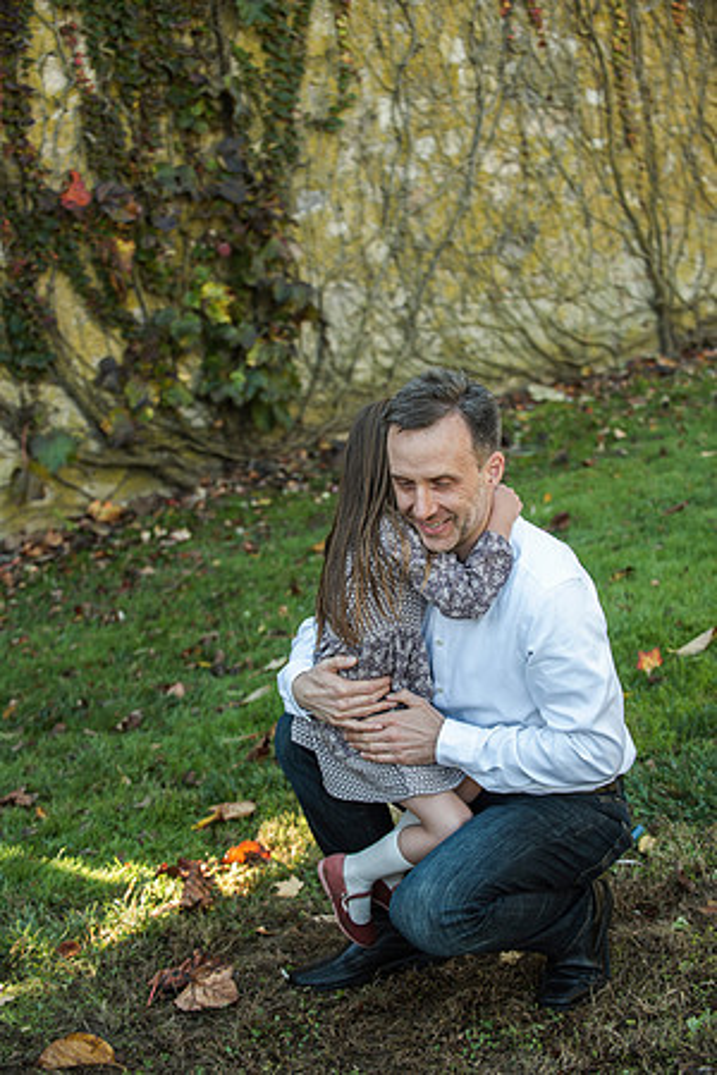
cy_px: 538
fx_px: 2091
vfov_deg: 28.8
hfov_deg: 19.5
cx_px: 358
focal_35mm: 70
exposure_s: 1/320
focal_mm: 70
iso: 500
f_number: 4.5
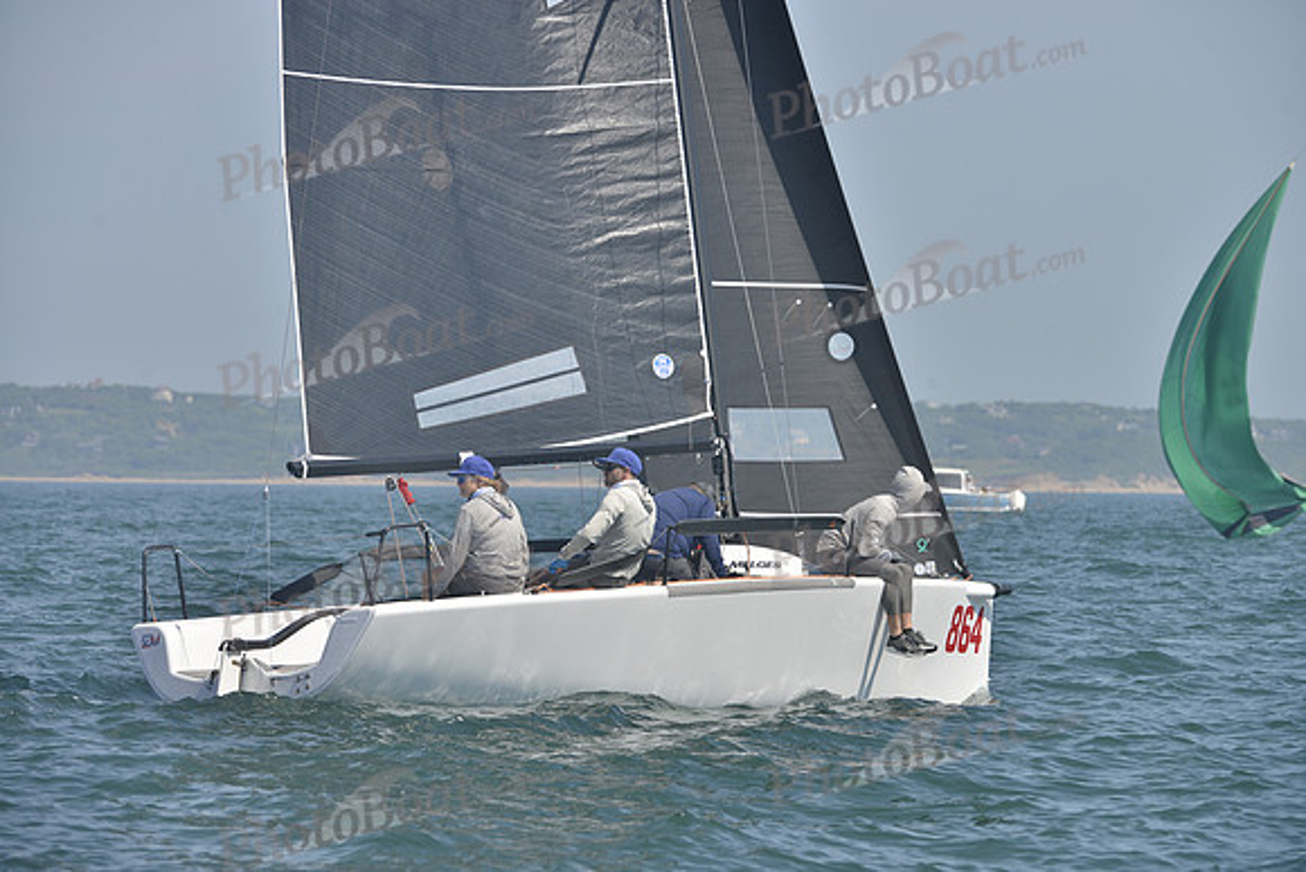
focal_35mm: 200
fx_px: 7257
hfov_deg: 10.3
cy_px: 436
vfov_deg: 6.9
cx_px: 653
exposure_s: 1/1000
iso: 280
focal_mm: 200
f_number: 7.1
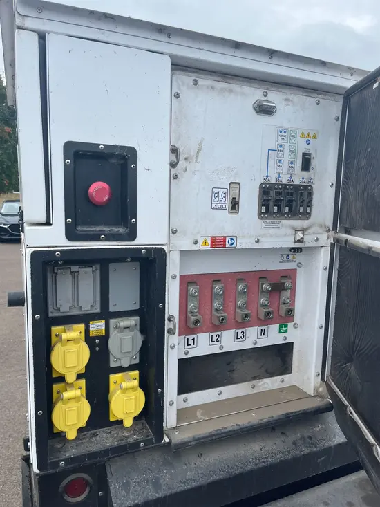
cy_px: 254
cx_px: 190
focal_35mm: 26
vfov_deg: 67.3
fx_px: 380
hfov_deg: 53.1
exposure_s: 1/1558
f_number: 1.6
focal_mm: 5.1
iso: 50
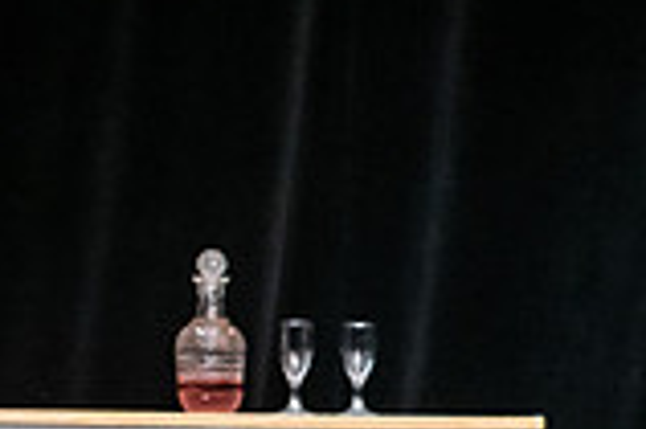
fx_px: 5145
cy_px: 774
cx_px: 1014
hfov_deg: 7.1
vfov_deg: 4.7
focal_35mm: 287
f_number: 3.2
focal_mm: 78
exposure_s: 1/200
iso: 3200
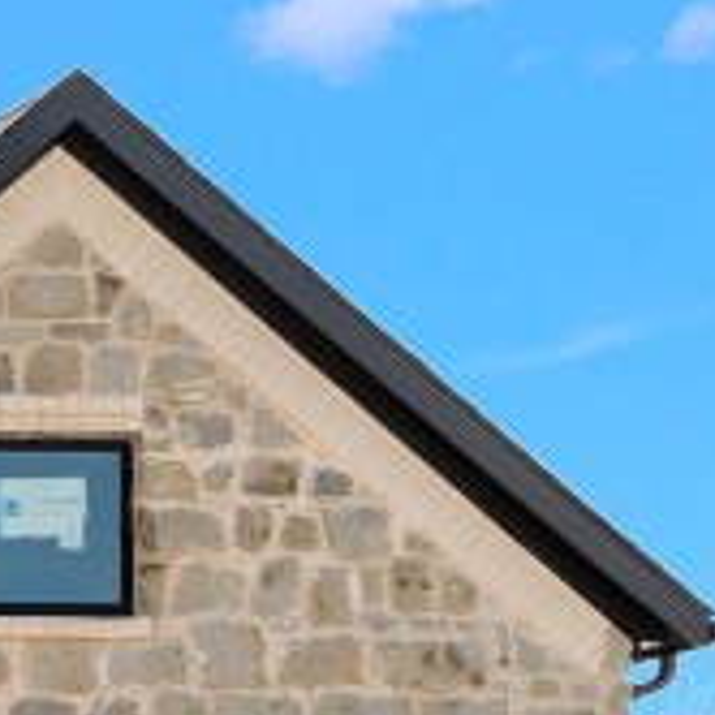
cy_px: 444
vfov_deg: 9.0
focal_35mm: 195
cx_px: -1542
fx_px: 4557
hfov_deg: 7.7
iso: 100
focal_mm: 33
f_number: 11
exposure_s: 1/50
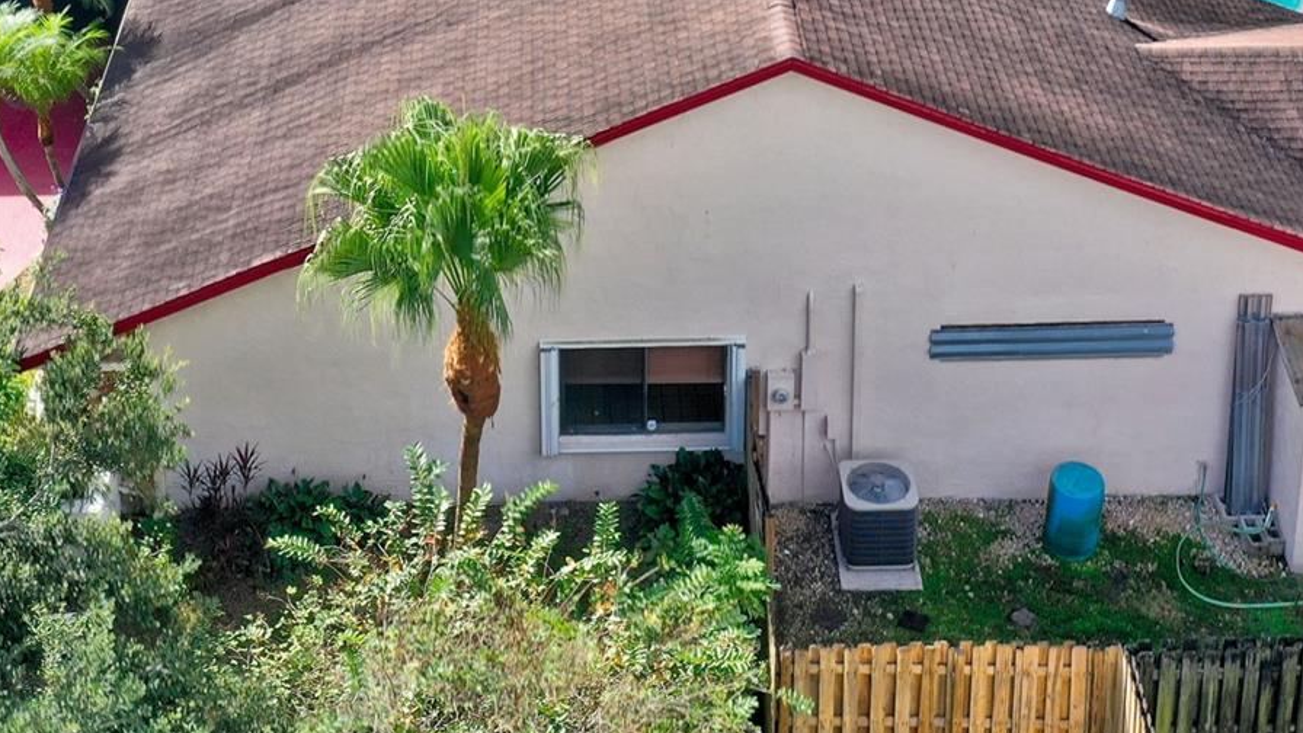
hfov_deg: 31.4
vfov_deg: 17.5
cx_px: 596
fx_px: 2315
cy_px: -34
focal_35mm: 67
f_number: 5.6
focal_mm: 10.3
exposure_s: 1/320
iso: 100
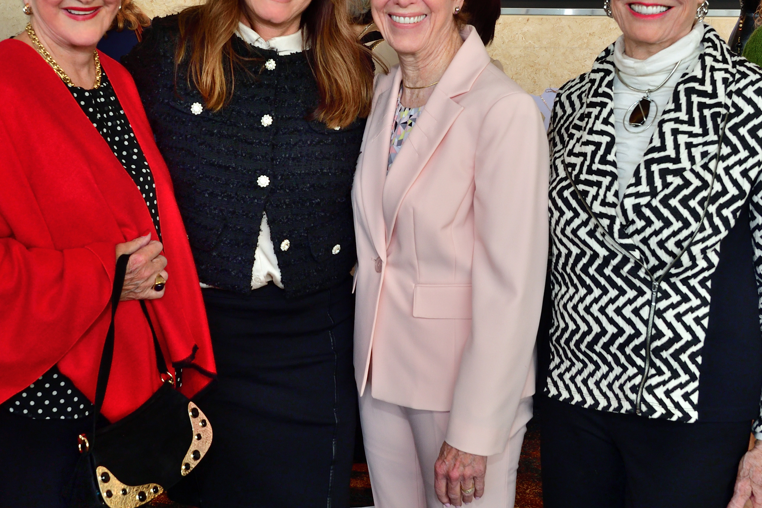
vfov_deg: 25.5
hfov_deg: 37.5
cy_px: 247
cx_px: 334
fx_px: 1122
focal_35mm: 53
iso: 400
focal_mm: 22
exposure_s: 1/125
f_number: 5.6
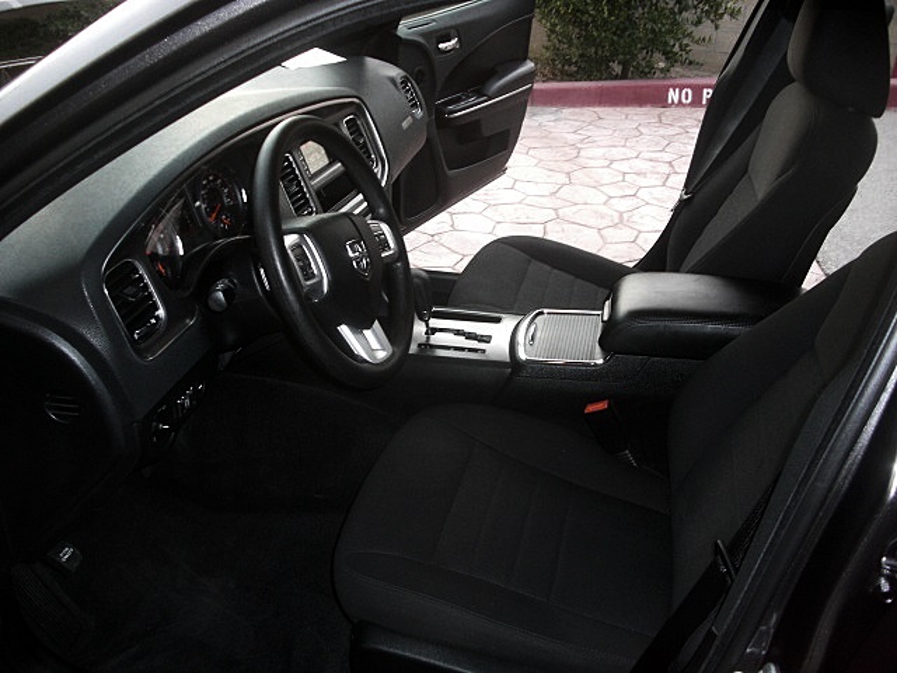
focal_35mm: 36
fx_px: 933
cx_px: 448
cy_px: 336
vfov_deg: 39.7
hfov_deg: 51.4
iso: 200
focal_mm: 6.3
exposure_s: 1/60
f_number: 2.8
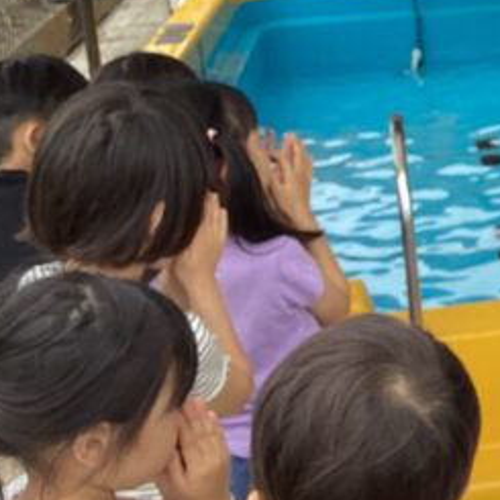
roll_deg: +2.5
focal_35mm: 86
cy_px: 149
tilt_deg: -13.7
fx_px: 1405
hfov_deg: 18.6
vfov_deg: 20.1
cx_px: 671
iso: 25
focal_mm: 3.3
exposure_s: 1/103
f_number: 2.4
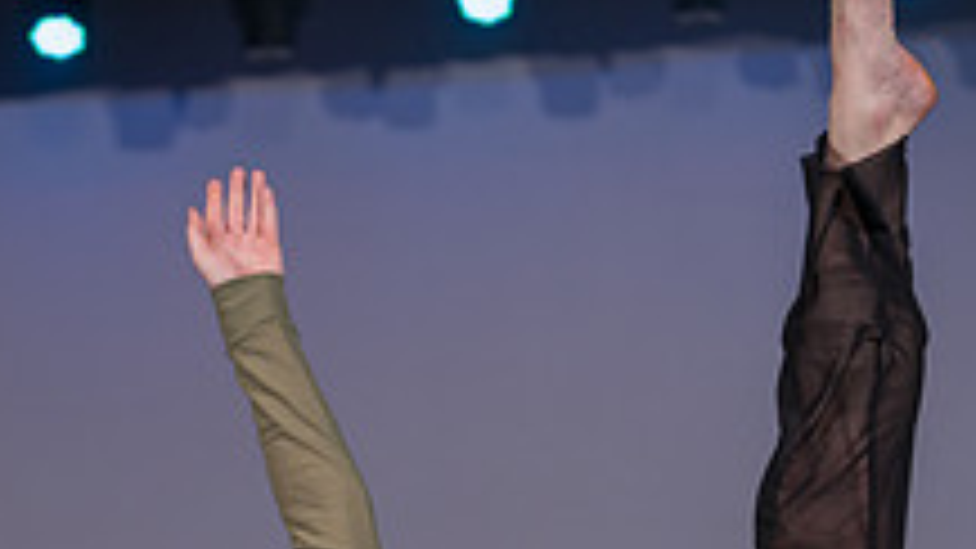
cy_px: 932
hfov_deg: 14.1
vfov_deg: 7.8
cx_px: 436
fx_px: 3933
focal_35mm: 152
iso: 400
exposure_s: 1/500
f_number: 3.2
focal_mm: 70
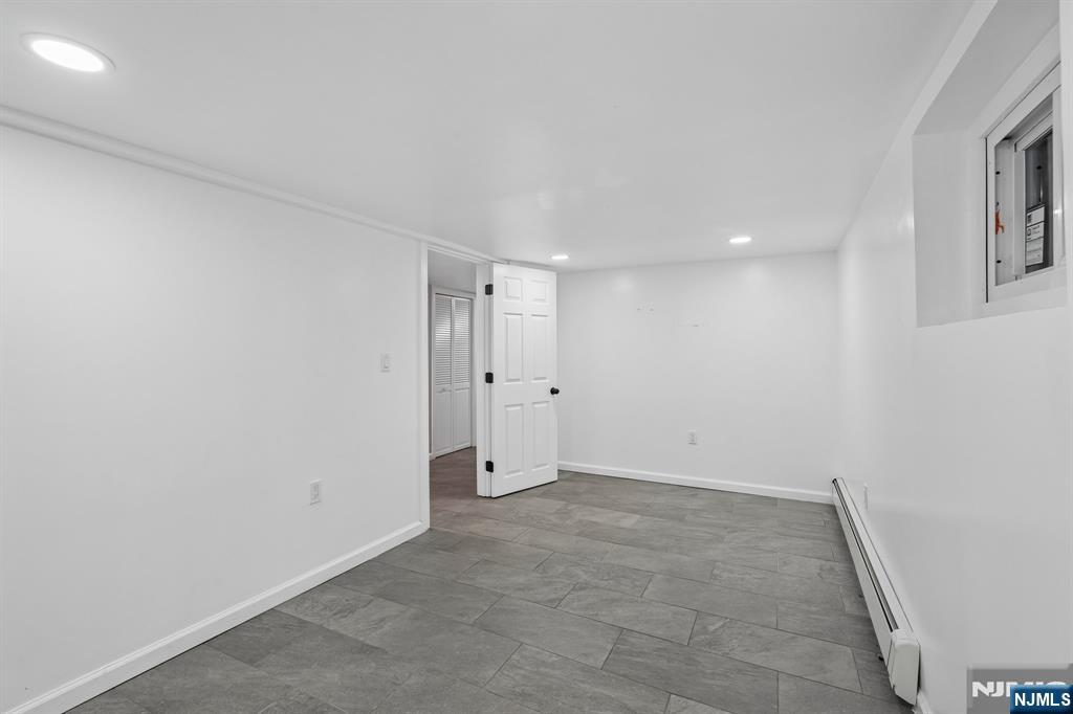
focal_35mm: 16
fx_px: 492
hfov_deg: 95.0
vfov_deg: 72.0
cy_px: 357
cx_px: 536
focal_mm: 16.5
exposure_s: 1/20
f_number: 9
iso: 400
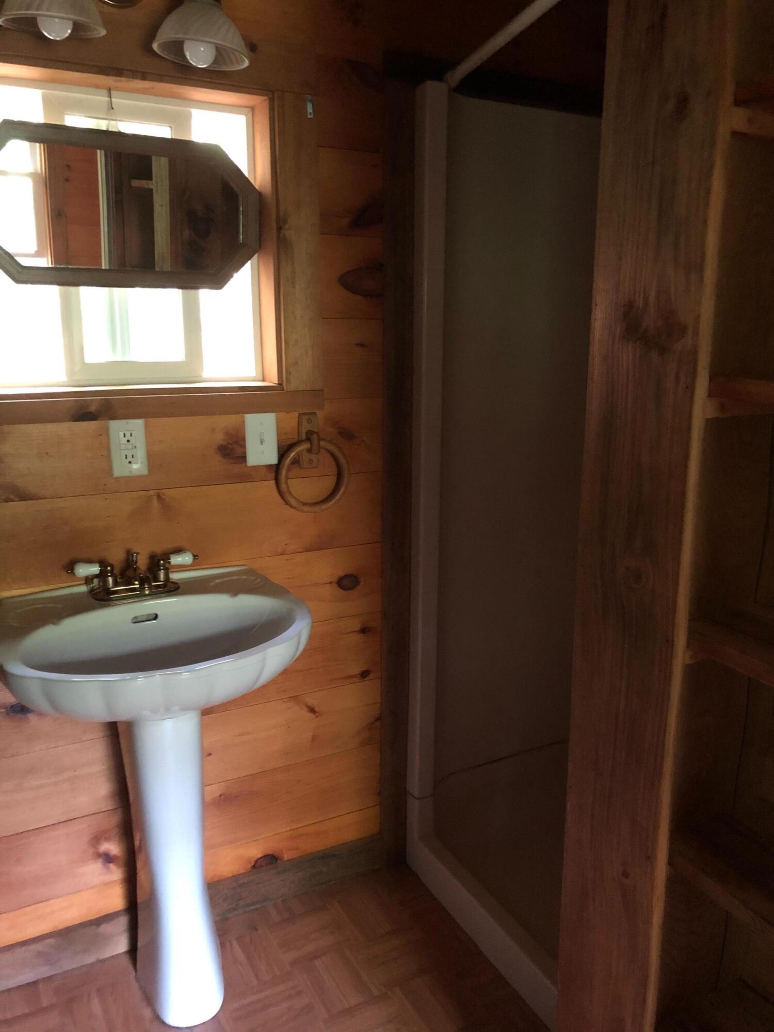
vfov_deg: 63.4
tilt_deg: -13.2
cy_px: 516
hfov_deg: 49.7
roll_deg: -1.0
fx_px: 835
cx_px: 387
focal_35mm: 28
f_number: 1.8
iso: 160
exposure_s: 1/4
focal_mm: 3.99
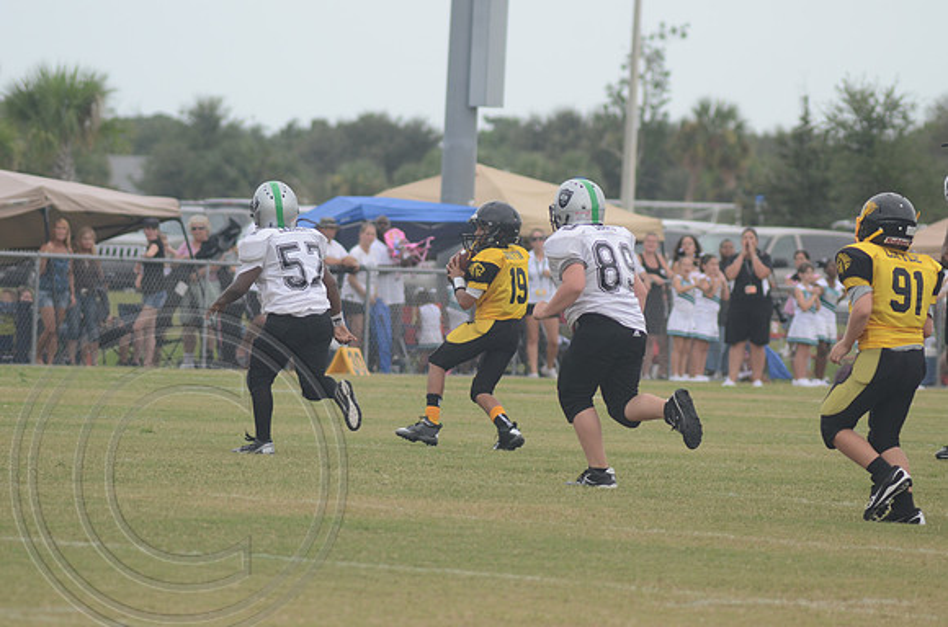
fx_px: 9065
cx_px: 474
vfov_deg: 4.0
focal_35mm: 345
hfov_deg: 6.0
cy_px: 314
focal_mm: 230
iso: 400
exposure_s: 1/640
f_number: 5.6
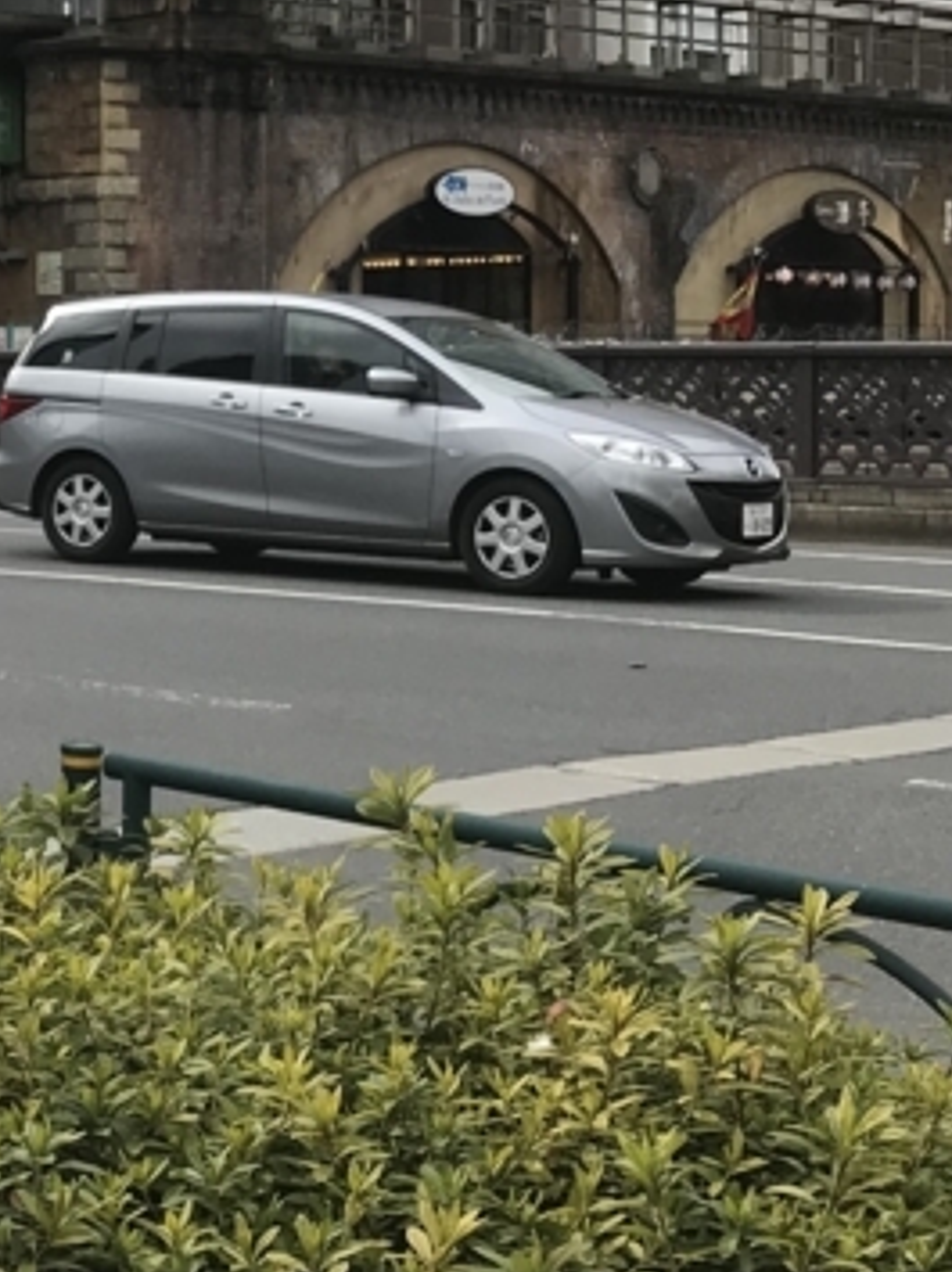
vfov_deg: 24.0
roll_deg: -0.4
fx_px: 2974
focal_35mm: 81
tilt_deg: -0.4
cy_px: 424
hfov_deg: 17.2
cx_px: -237
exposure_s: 1/1244
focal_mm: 3.99
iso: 20
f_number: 1.8
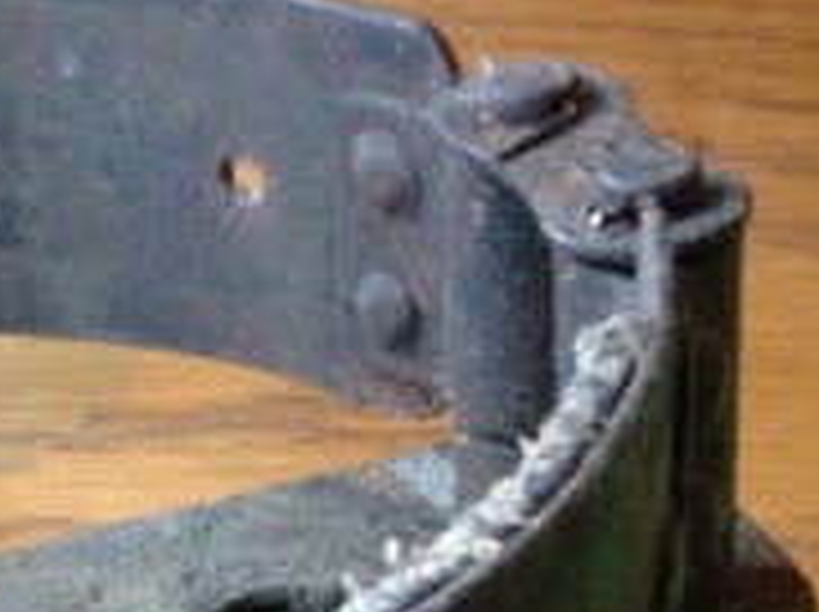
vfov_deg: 9.2
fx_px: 3639
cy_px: 1125
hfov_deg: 12.1
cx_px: -504
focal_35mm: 154
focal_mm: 4.28
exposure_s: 1/20
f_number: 2.4
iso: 250
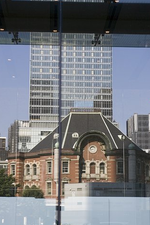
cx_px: 76
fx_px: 559
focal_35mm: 90
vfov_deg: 22.7
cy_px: 105
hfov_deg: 15.3
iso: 400
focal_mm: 55
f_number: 8
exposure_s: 1/125
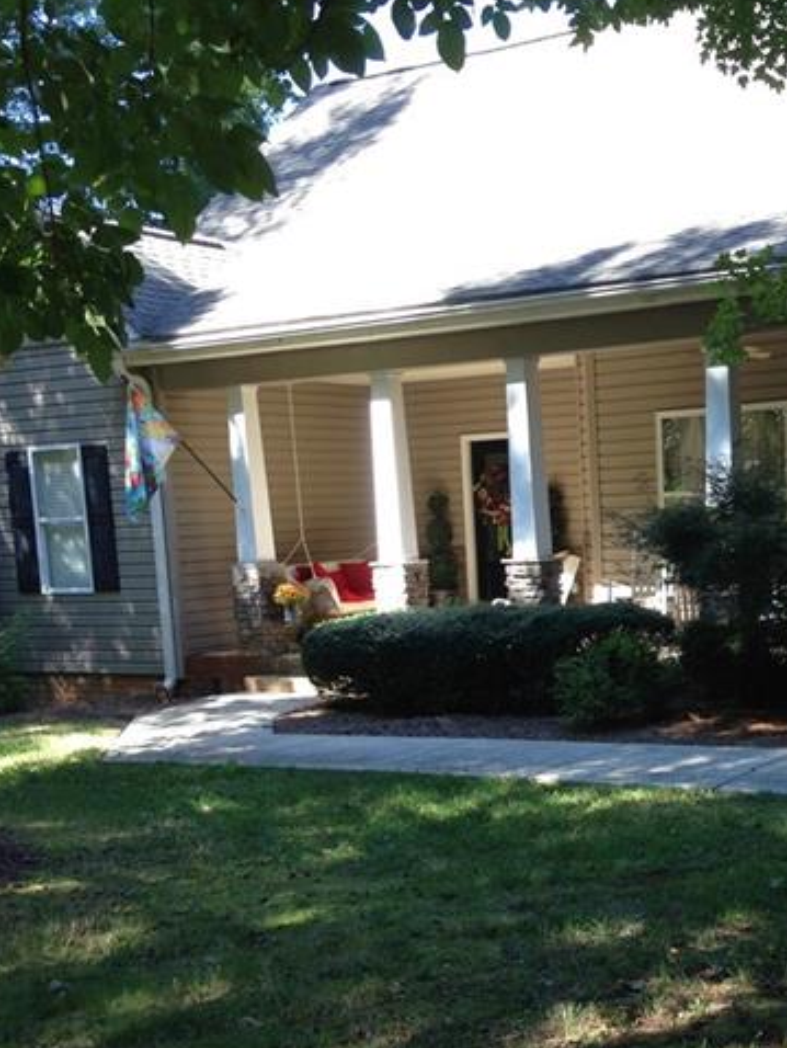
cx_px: 612
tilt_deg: -9.3
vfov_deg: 35.6
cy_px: 737
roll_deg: +0.6
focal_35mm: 53
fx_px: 1605
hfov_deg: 27.1
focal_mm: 4.12
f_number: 2.4
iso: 50
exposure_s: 1/121
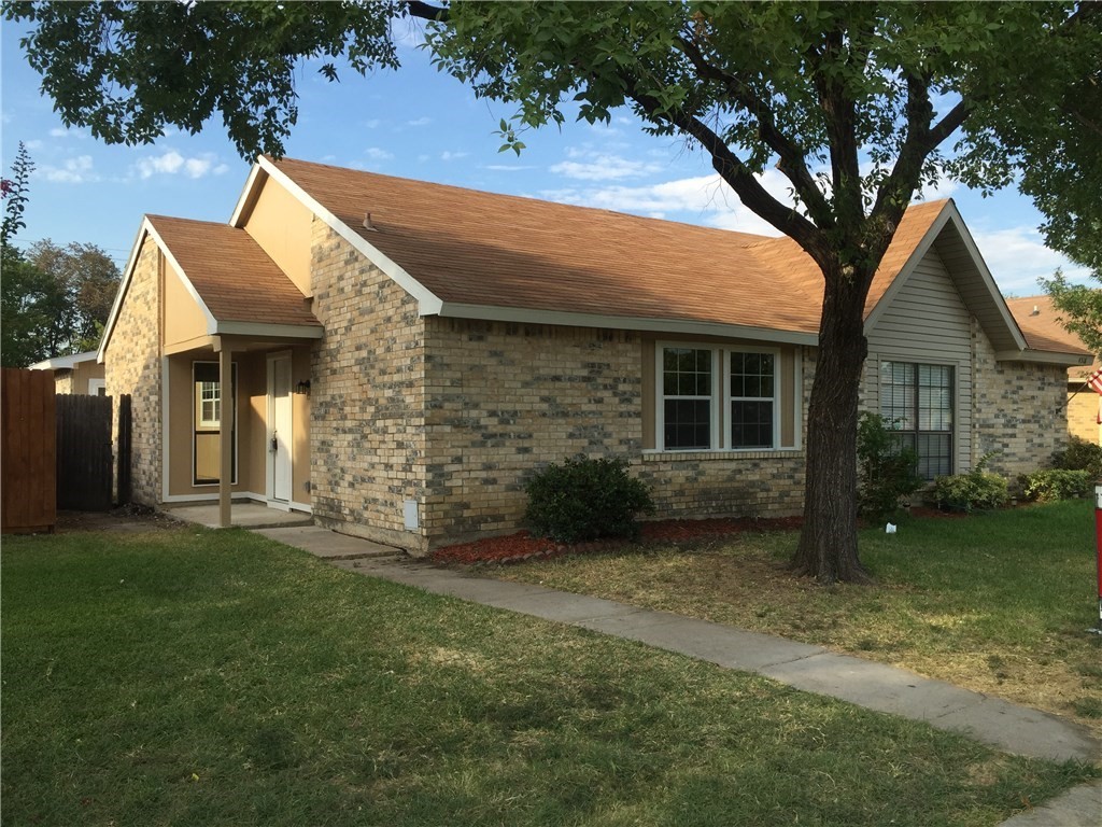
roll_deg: -0.8
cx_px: 551
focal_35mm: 29
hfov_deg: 61.7
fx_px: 923
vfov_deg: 48.2
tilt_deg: +1.9
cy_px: 414
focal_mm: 4.15
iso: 32
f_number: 2.2
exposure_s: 1/824
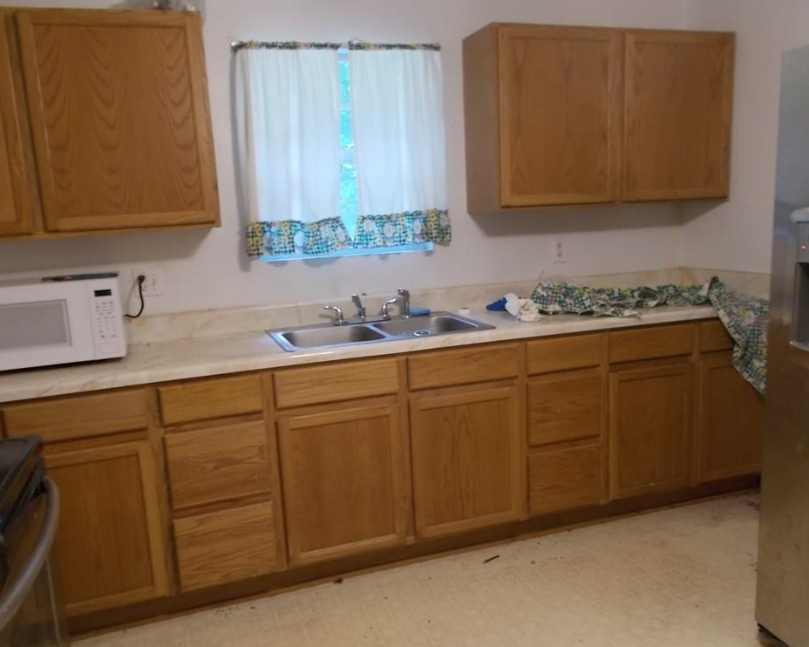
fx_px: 670
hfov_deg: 62.2
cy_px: 323
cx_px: 393
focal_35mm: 28
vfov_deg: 51.5
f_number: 3.2
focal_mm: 4.6
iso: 200
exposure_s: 1/10
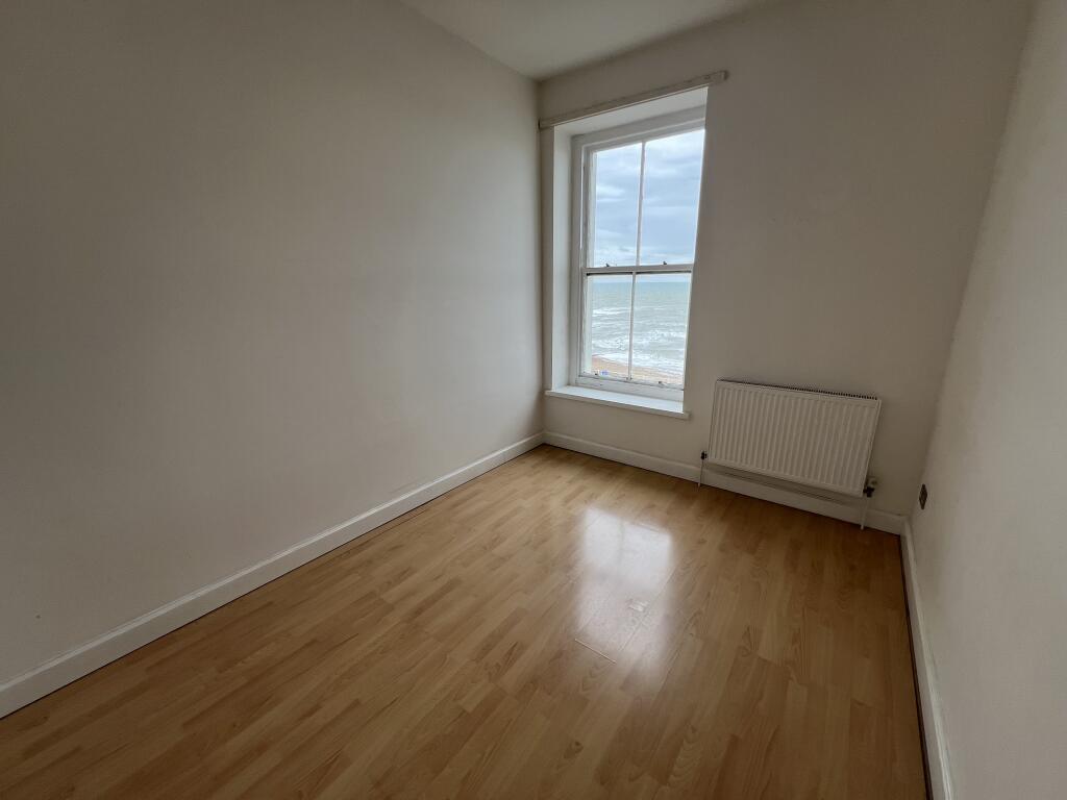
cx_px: 534
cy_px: 400
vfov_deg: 89.9
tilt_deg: -15.6
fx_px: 401
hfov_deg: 106.2
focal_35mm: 13
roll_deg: +0.6
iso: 32
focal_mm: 1.57
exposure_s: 1/230
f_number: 1.8
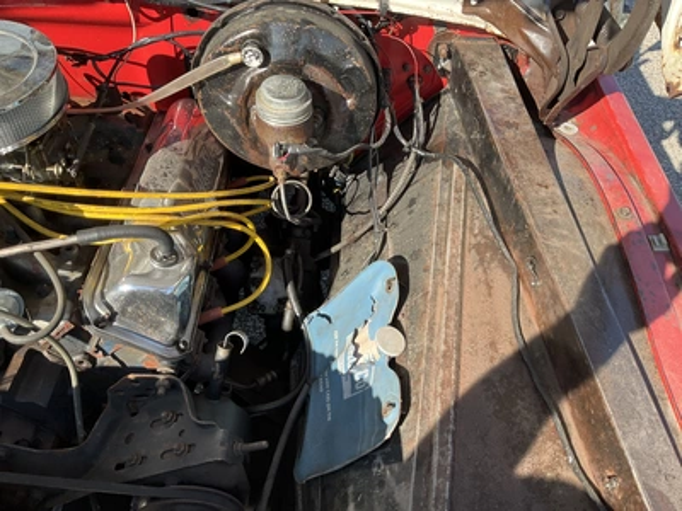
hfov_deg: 61.7
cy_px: 256
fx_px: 571
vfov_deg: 48.2
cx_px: 341
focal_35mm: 29
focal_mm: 3
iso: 25
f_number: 1.8
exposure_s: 1/370
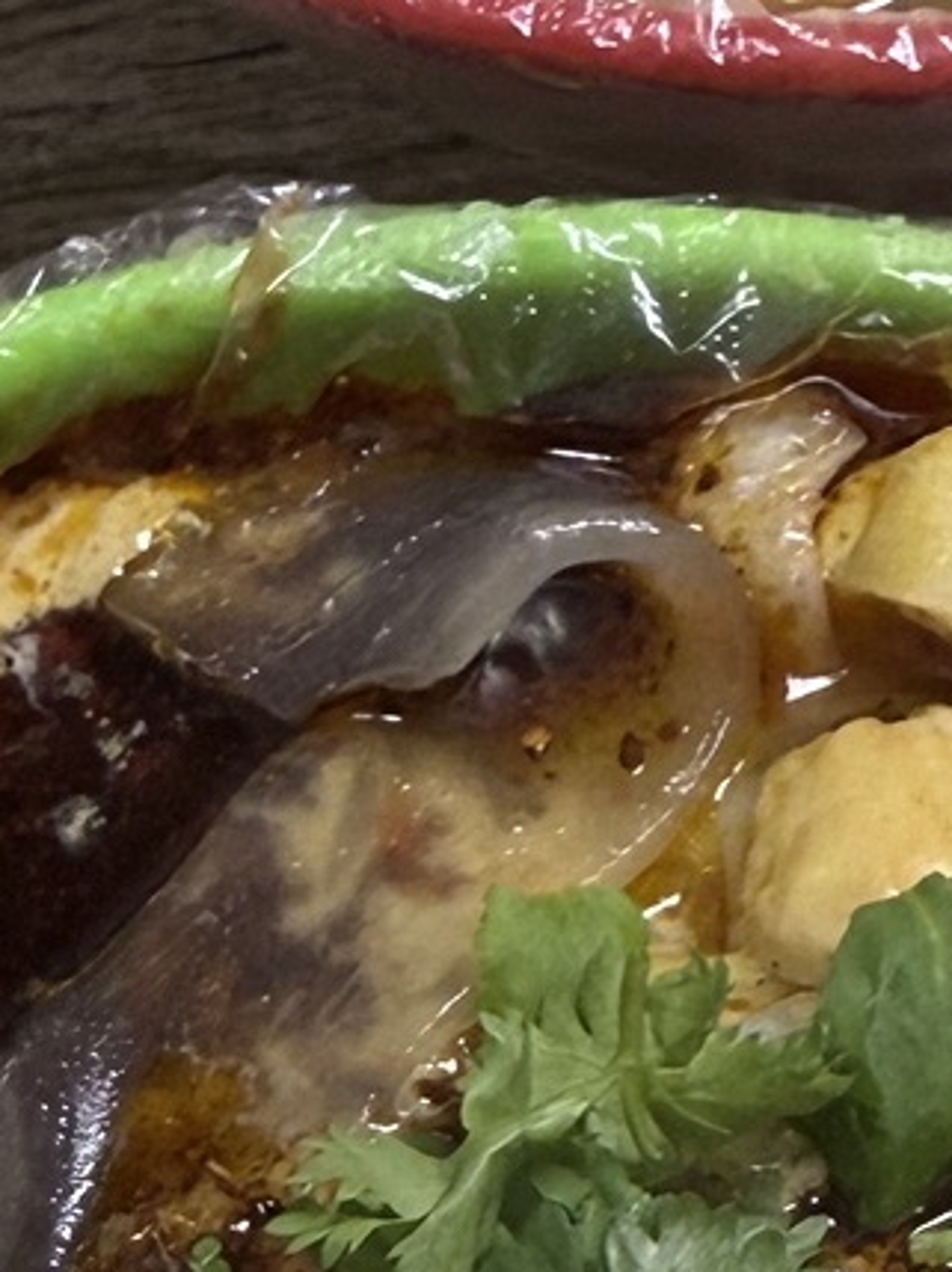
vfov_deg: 17.2
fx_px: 4113
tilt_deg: -61.5
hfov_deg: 13.2
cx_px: 563
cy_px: 1242
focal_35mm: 112
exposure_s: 1/50
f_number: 2.2
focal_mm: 2.22
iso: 160
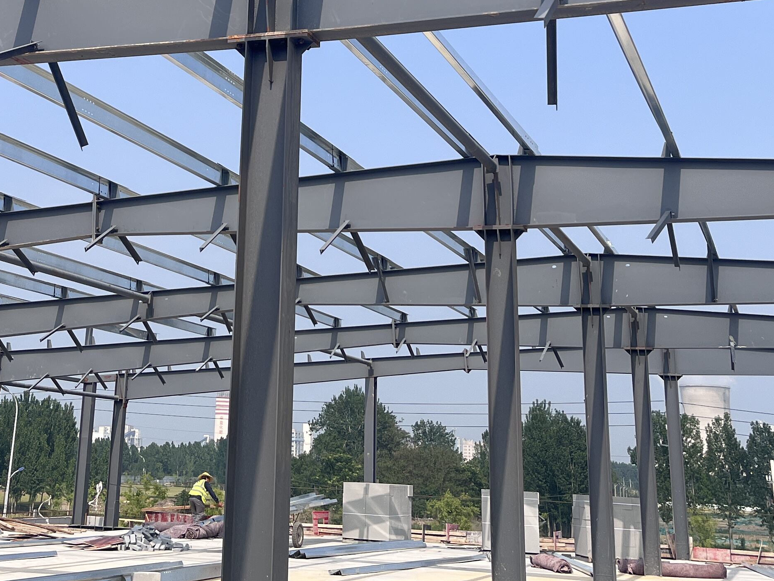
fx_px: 1252
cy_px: 0
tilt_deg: +20.7
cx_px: 262
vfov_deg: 24.9
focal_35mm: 56
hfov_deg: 34.1
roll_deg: -2.9
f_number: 1.6
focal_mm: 5.1
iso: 50
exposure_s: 1/3413
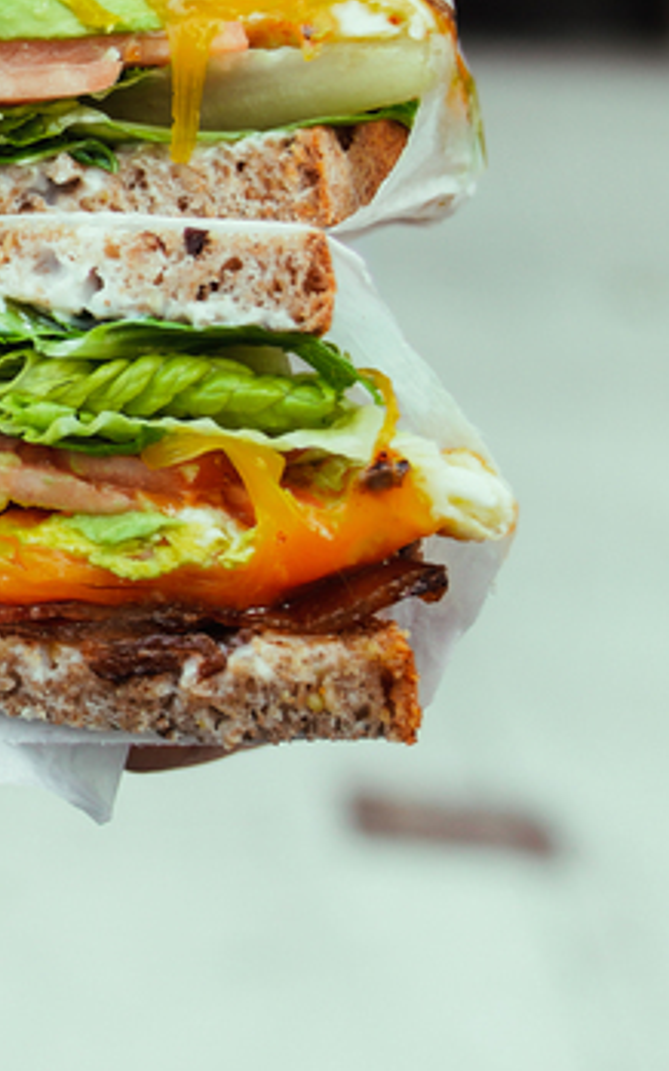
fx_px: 3269
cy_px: 344
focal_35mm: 112
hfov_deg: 11.5
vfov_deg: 18.5
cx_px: -117
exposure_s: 1/200
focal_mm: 32
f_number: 3.2
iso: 160
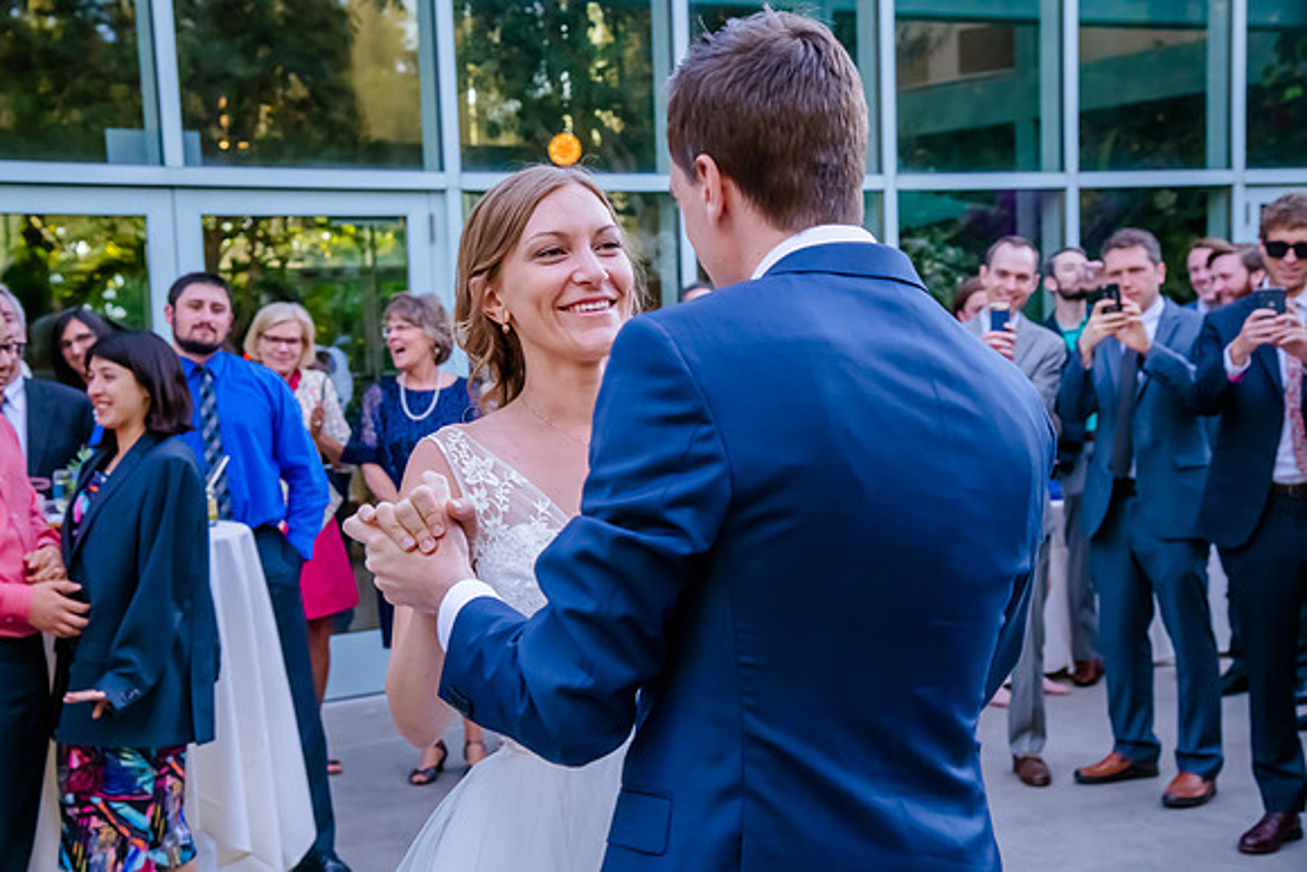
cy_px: 436
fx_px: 2106
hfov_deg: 34.5
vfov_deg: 23.4
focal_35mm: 58
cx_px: 654
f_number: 7.1
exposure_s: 1/320
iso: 3200
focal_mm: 58
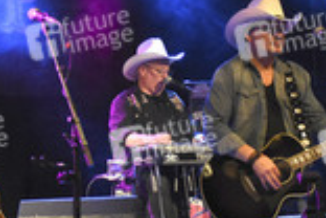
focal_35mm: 173
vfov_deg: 7.9
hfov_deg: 11.9
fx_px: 1566
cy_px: 88
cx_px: 108
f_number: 5
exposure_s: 1/160
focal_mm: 40
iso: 4000
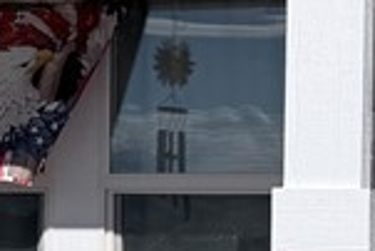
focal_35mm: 169
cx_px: 30
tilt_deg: +0.7
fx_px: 1762
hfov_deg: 12.1
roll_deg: -0.5
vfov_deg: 8.1
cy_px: 179
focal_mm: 6.76
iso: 80
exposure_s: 1/17544
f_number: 1.78
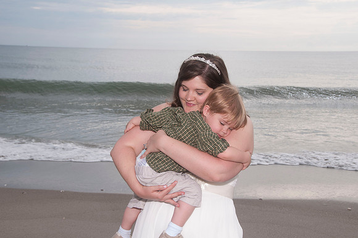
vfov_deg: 25.0
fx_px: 536
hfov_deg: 36.9
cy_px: 119
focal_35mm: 54
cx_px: 179
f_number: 9
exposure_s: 1/250
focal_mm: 36
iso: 100
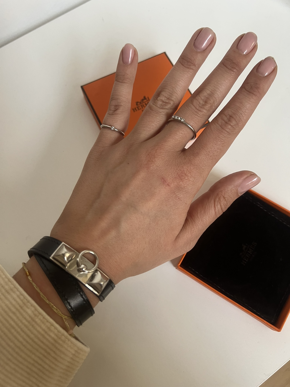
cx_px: 145
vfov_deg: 67.3
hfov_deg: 53.1
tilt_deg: -72.4
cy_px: 194
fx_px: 290
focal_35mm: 26
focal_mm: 5.7
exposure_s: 1/84
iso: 125
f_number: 1.5
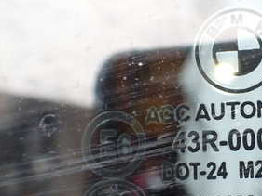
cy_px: 125
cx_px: 234
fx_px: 485
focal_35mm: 64
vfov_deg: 22.9
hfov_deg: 29.1
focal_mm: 5.4
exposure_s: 1/200
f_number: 3.2
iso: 100
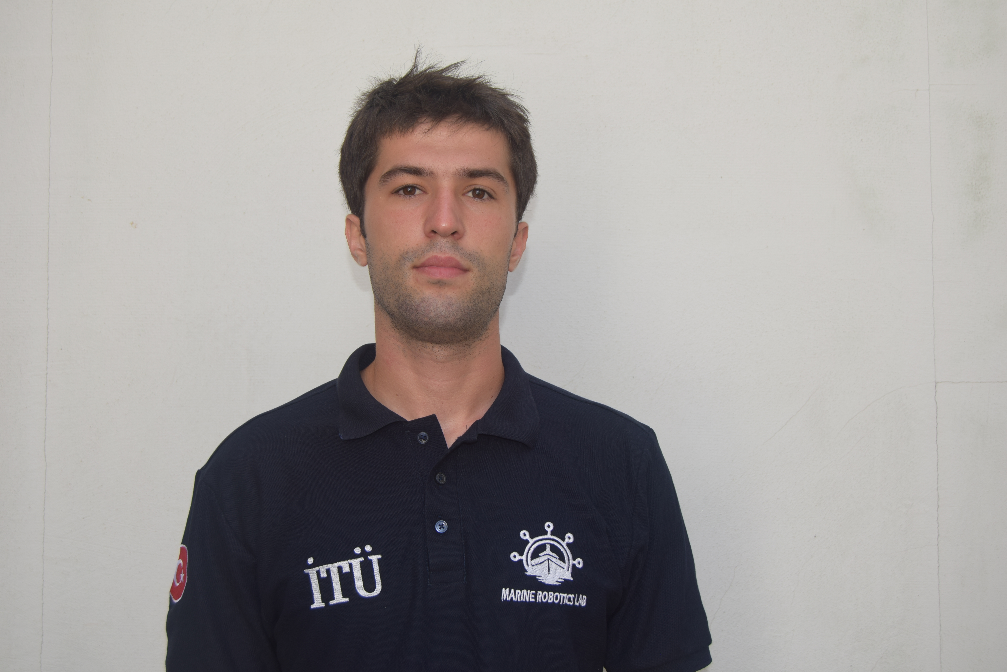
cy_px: 336
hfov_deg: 43.6
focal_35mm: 45
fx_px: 1259
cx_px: 504
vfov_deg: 29.9
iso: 110
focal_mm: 30
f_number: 5.6
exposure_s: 1/125
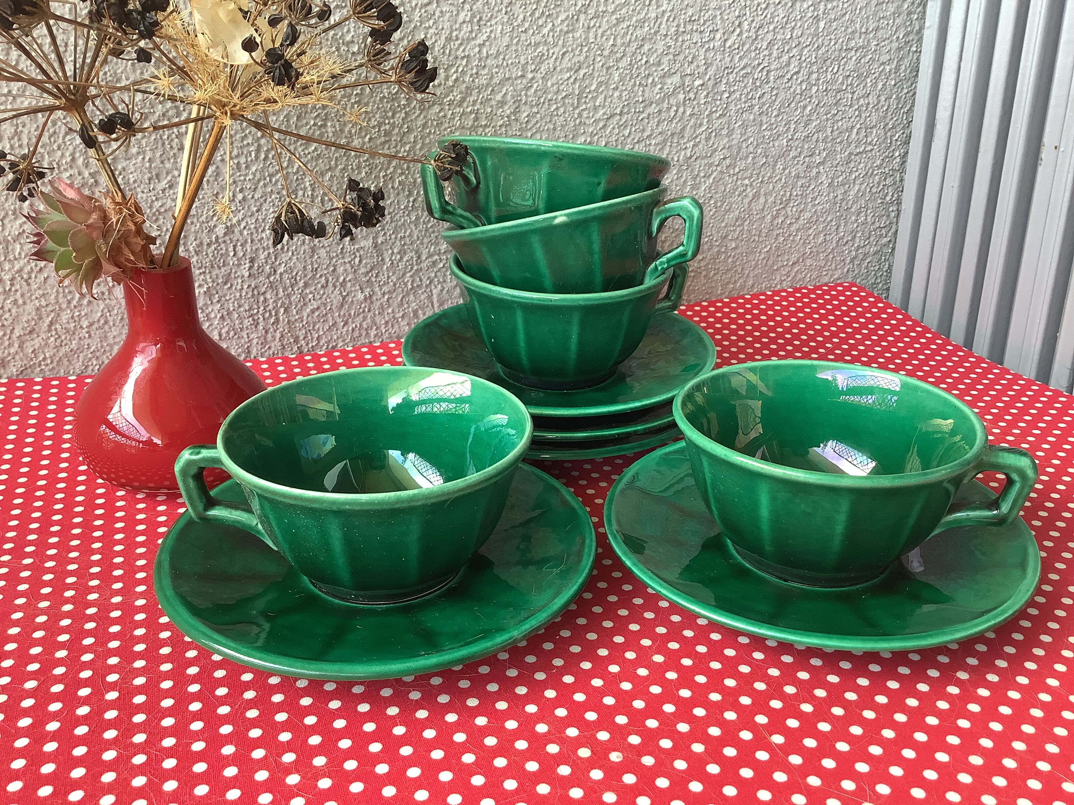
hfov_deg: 58.4
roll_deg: -0.1
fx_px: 962
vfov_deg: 45.4
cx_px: 537
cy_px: 402
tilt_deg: -22.0
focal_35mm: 31
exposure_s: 1/100
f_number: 2.4
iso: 64
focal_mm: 3.3
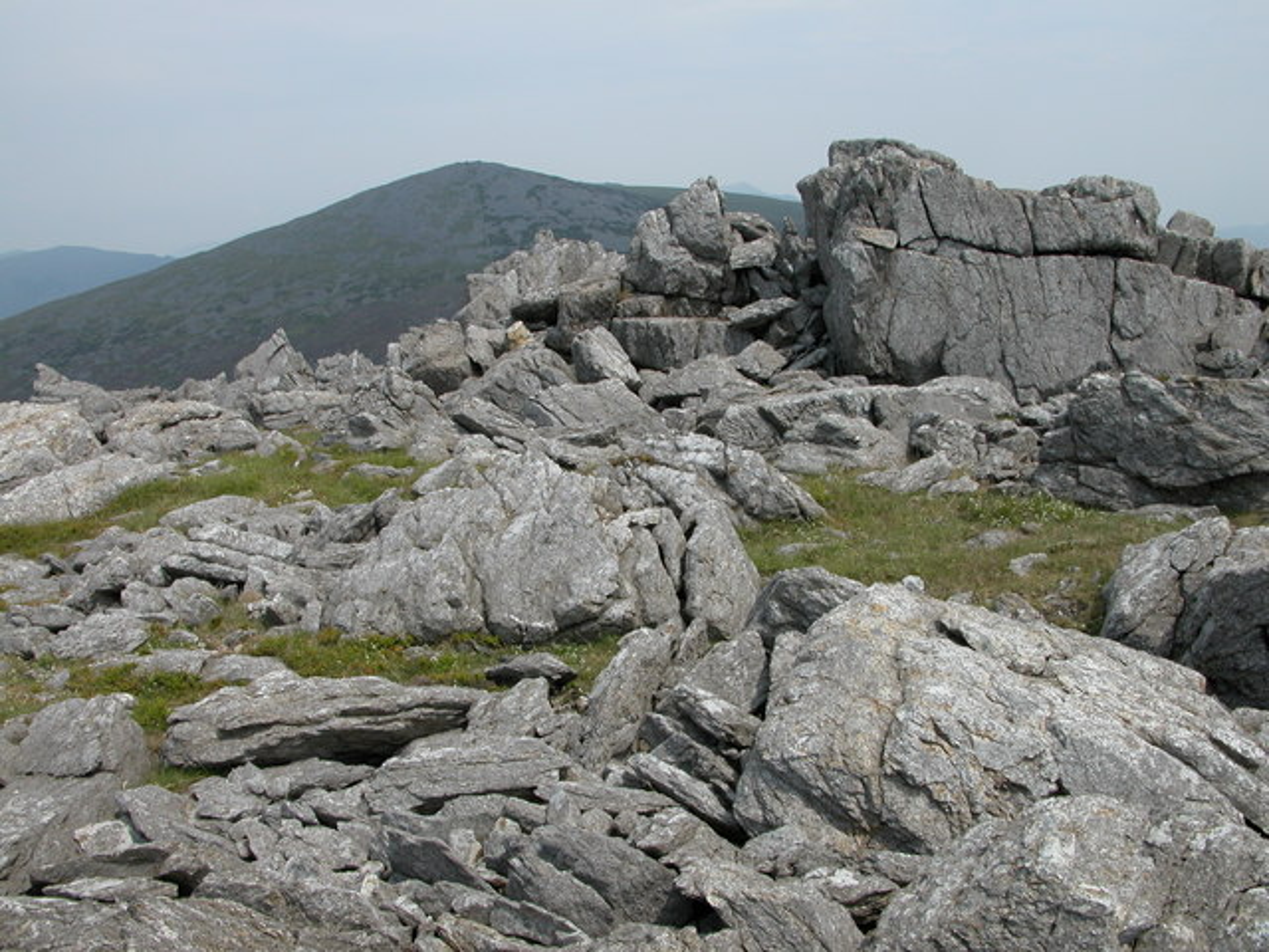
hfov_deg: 52.6
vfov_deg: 40.7
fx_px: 1283
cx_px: 634
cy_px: 476
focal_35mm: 35
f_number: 6.3
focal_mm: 8.9
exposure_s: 1/339
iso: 100
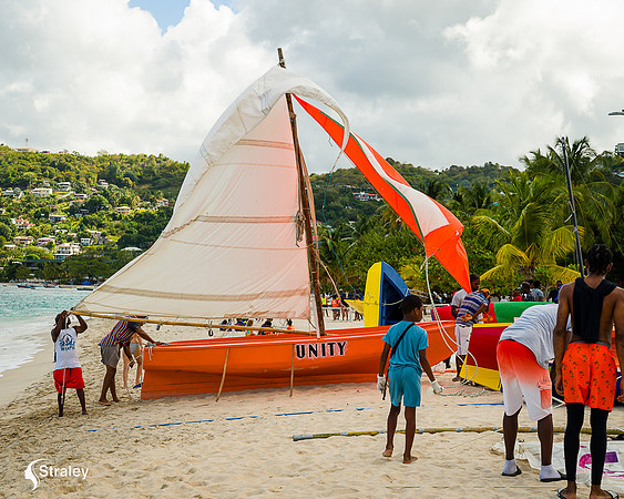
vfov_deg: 19.9
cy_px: 250
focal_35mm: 77
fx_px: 1423
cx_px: 292
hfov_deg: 24.7
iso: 110
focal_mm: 65
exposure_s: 1/320
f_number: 6.3
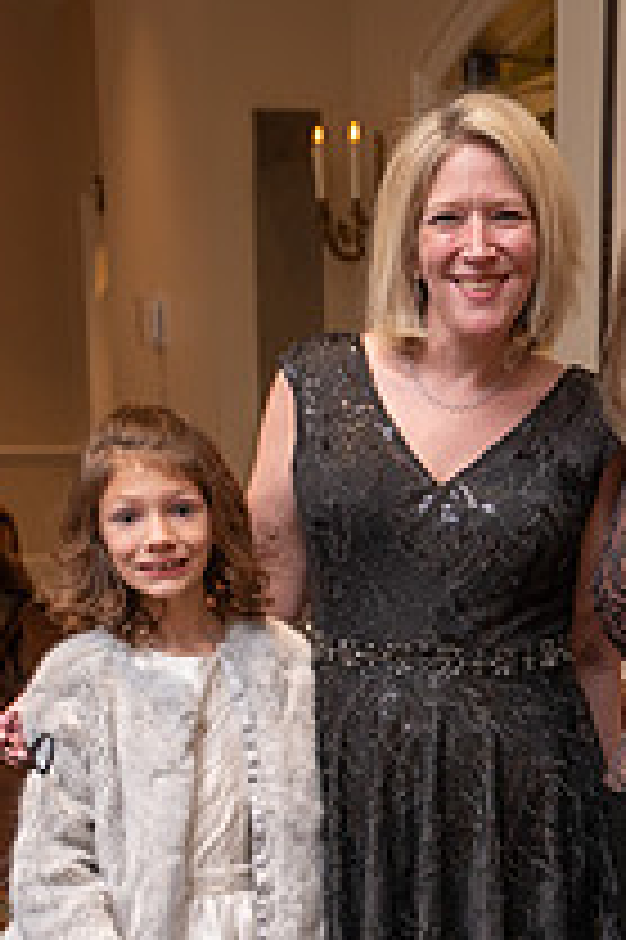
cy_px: 918
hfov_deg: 19.0
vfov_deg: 27.0
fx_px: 1855
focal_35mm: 71
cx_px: 477
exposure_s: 1/50
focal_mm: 33
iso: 800
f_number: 3.5
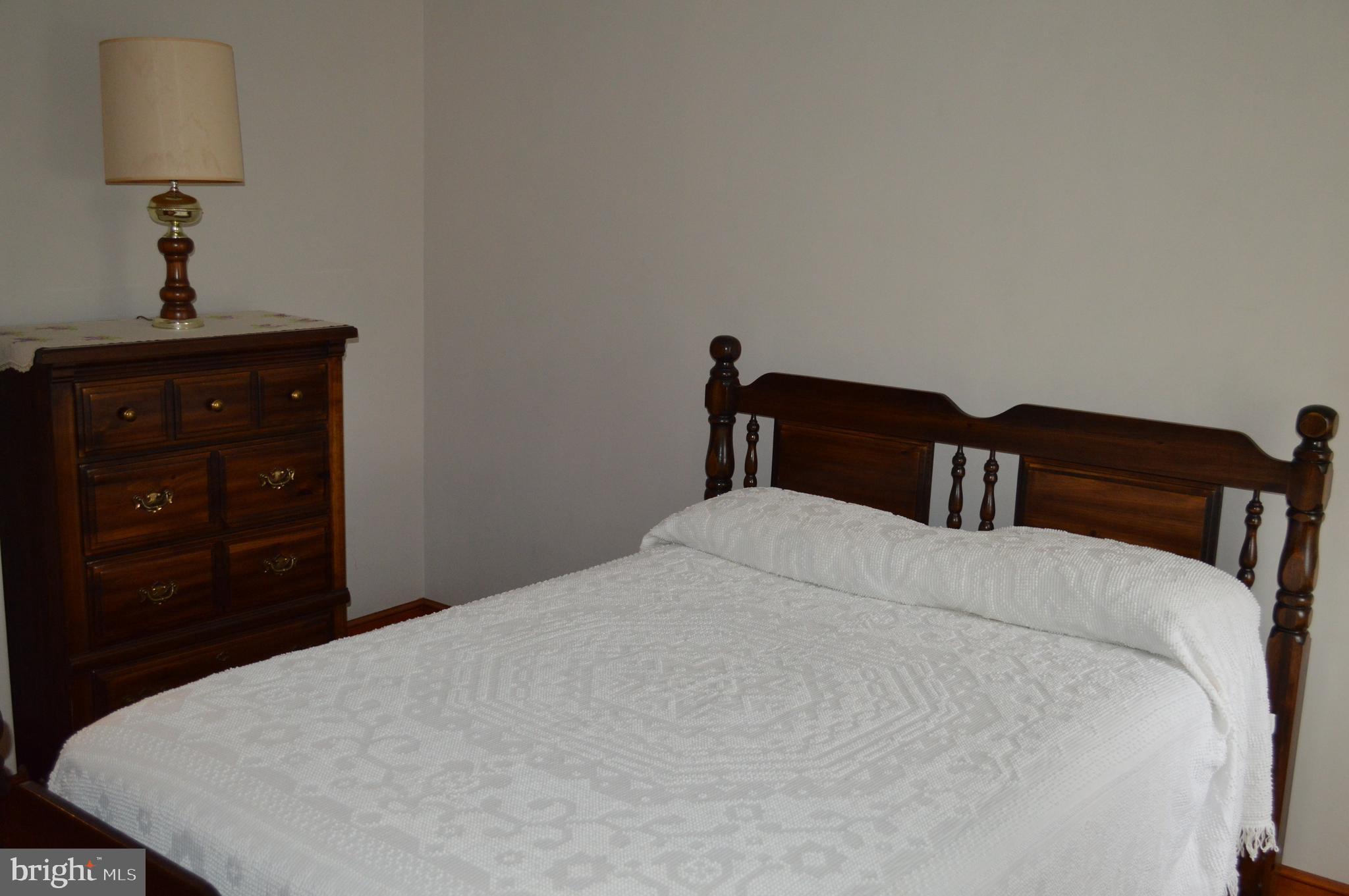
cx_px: 674
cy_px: 448
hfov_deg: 53.2
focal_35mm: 36
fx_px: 1348
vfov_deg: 36.8
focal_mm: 24
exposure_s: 1/60
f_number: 4
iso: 800
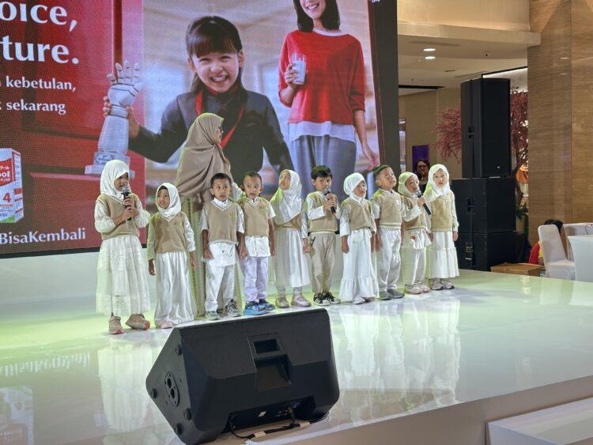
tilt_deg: -3.1
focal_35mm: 48
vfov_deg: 30.3
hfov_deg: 39.6
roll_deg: +1.8
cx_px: 296
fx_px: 823
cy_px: 222
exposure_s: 1/60
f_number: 1.78
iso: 50
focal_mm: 6.86
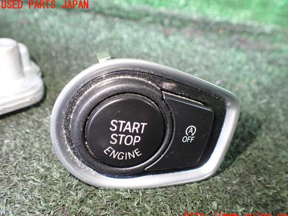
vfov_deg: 45.4
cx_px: 147
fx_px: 258
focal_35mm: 31
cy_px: 111
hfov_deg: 58.4
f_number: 2.3
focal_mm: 5.4
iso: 800
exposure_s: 1/50
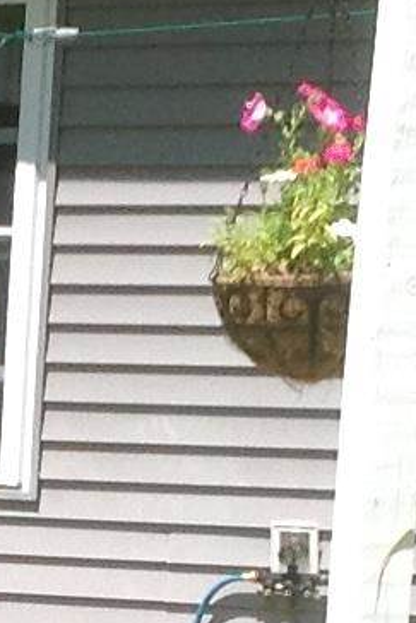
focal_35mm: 259
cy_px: 762
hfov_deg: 5.2
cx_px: -541
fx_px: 4485
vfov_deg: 7.9
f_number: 2.4
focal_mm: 4.28
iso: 50
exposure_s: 1/1259
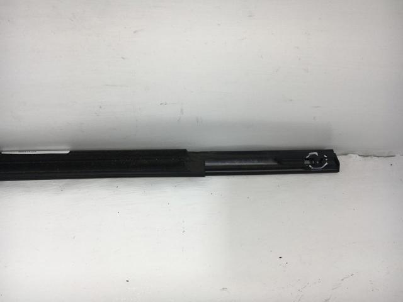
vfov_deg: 48.2
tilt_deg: -55.3
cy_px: 151
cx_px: 202
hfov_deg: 61.7
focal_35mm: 29
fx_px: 338
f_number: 2.2
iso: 25
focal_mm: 4.15
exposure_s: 1/553
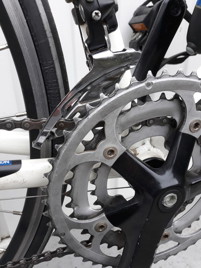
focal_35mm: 27
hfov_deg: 51.4
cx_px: 100
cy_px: 134
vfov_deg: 65.3
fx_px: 209
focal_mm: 3.71
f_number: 1.7
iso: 64
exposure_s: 1/50
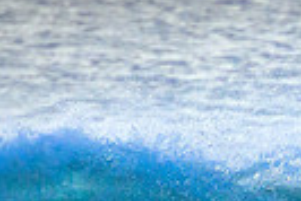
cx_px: 470
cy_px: 222
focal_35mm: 2400
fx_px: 20088
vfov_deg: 0.6
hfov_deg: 0.9
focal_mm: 400
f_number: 5.6
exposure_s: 1/2000
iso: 1250
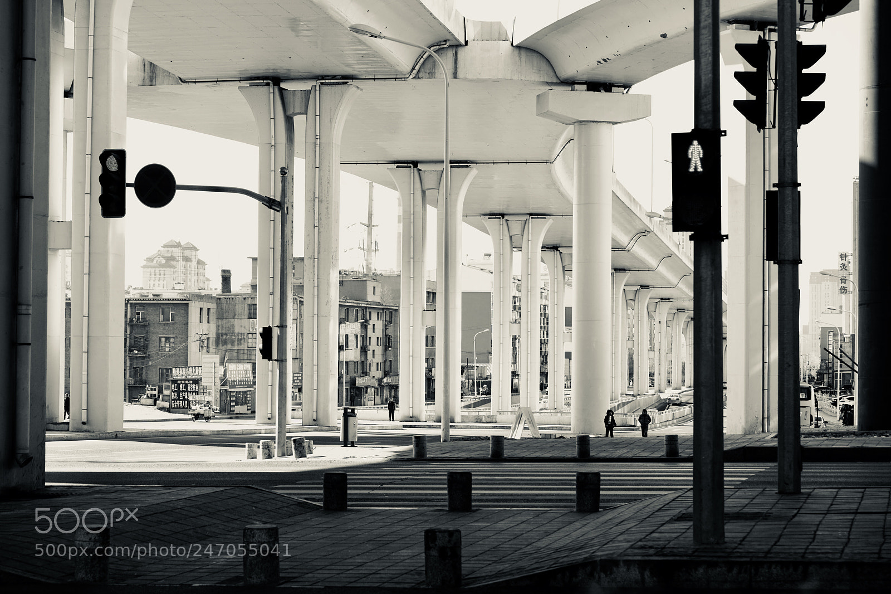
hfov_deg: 28.8
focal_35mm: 70
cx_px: 446
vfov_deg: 19.4
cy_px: 297
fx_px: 1732
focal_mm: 70
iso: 100
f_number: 6.3
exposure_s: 1/200
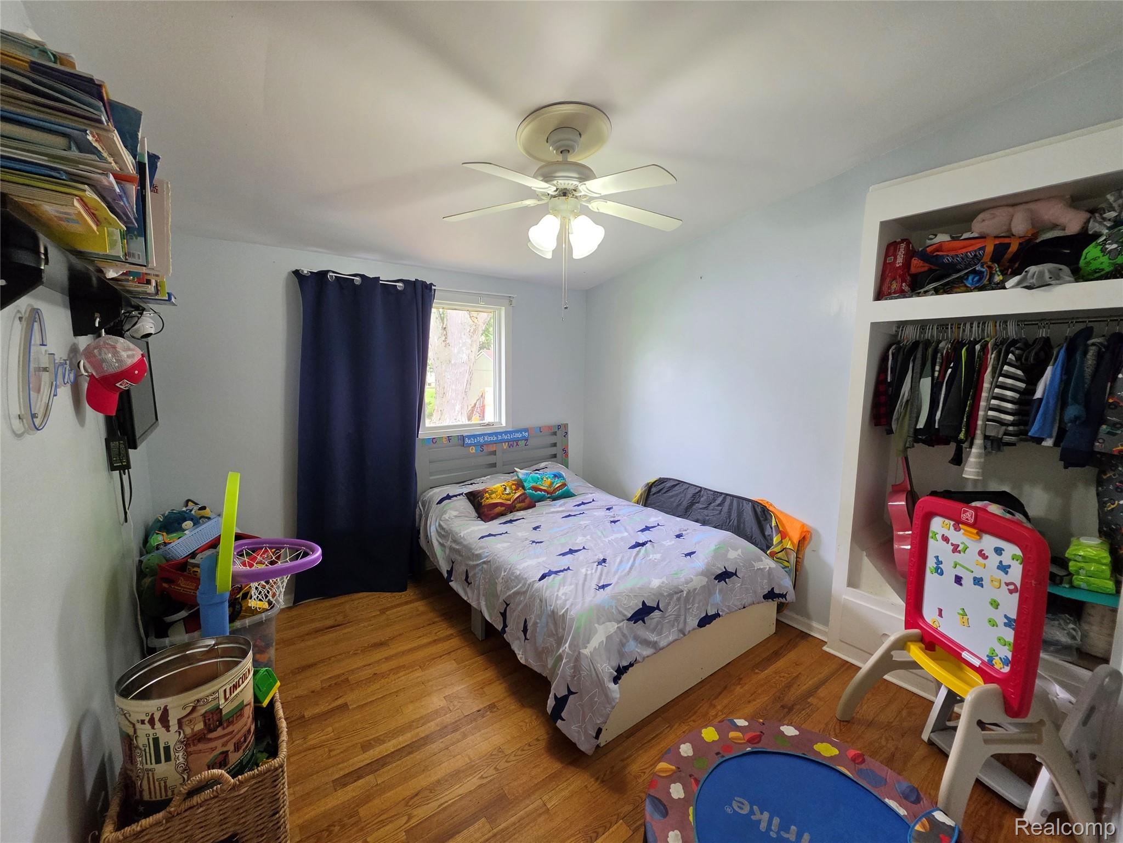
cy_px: 422
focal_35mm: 13
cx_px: 562
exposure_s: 1/120
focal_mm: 2.2
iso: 250
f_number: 1.9
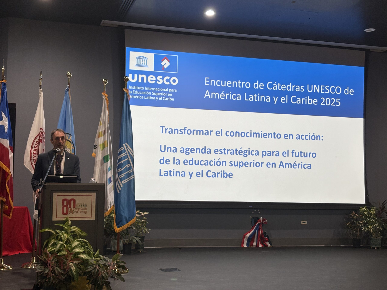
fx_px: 581
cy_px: 145
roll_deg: -0.5
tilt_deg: +3.6
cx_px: 194
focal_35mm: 52
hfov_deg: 36.8
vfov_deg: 28.0
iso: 100
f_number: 1.6
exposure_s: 1/60
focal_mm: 5.96
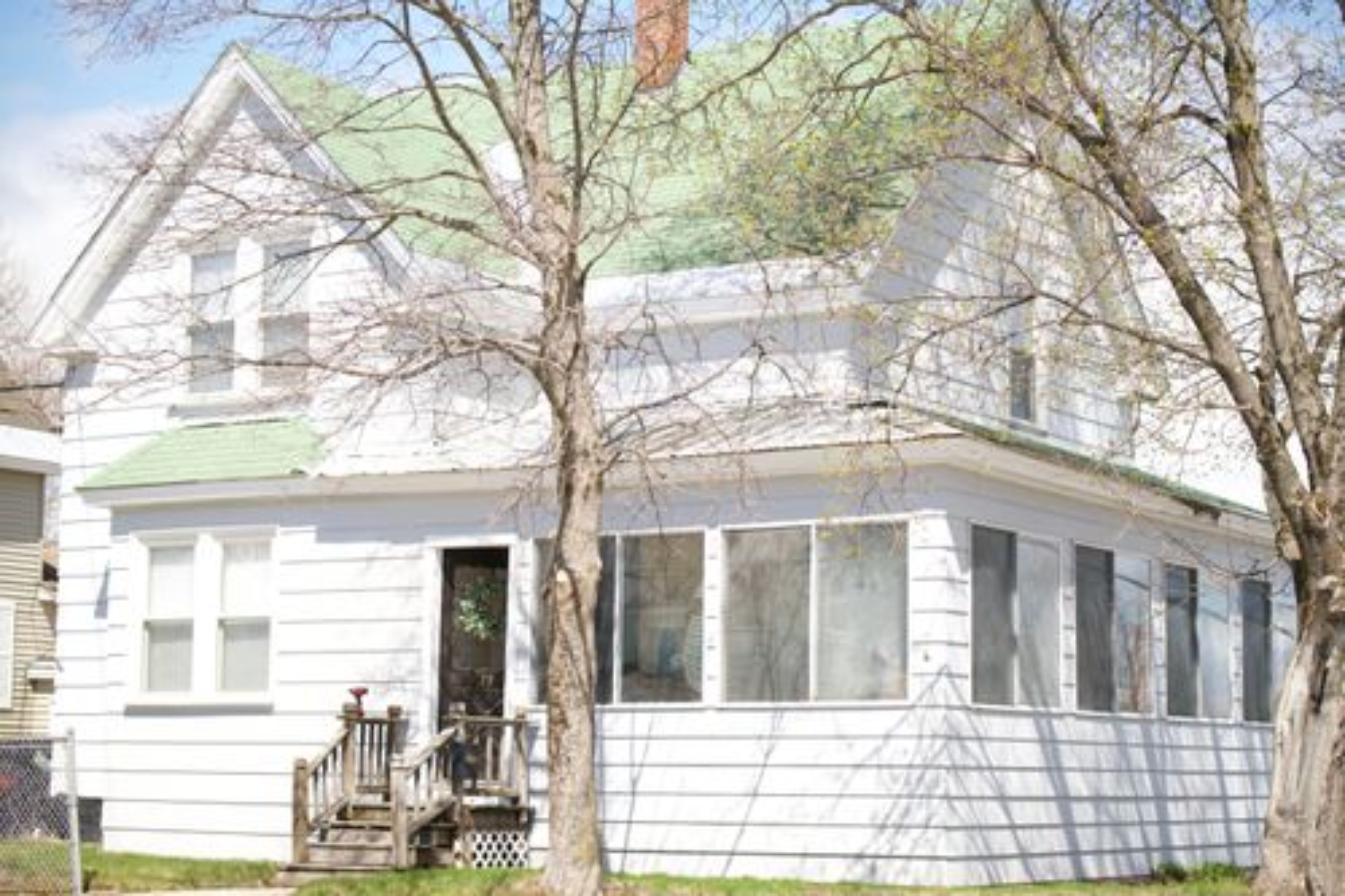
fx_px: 2614
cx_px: 672
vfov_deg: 19.4
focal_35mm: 70
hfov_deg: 28.9
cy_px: 448
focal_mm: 70
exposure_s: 1/500
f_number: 2.8
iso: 64
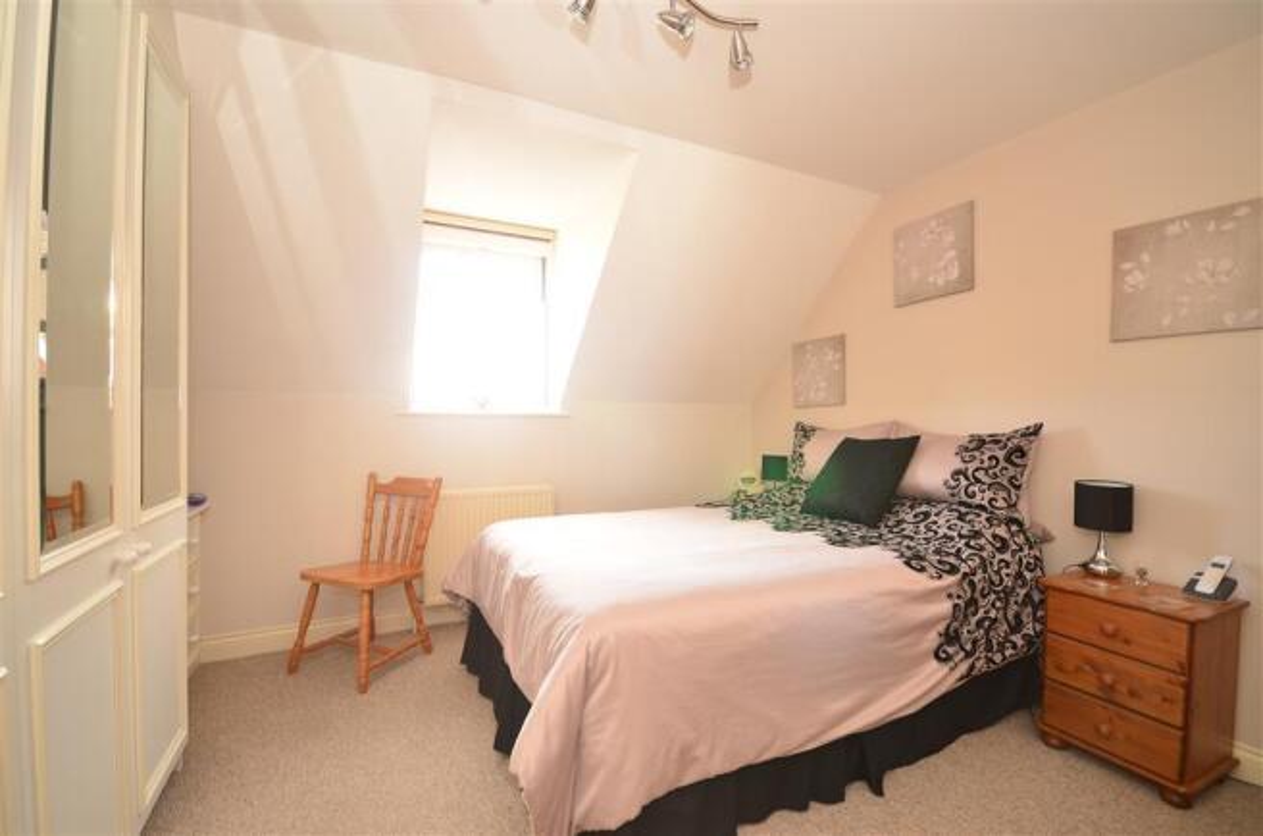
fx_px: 525
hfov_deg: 100.5
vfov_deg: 77.0
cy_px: 418
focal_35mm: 15
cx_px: 632
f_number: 5
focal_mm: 10
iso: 200
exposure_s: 1/5
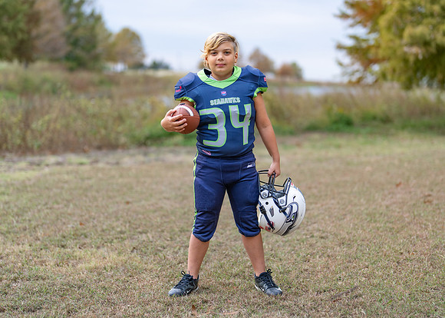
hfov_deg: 31.8
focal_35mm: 62
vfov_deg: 23.0
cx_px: 220
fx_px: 781
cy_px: 162
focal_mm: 50
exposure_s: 1/1600
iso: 100
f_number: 1.2
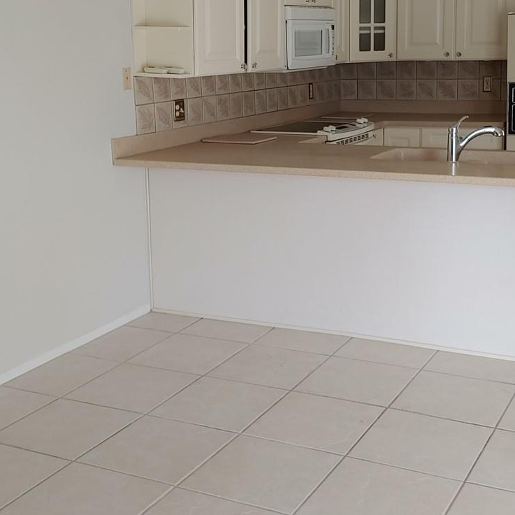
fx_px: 808
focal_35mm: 48
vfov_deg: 35.0
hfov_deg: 35.3
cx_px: 289
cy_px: 166
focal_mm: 4.23
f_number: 1.5
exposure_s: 1/60
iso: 100
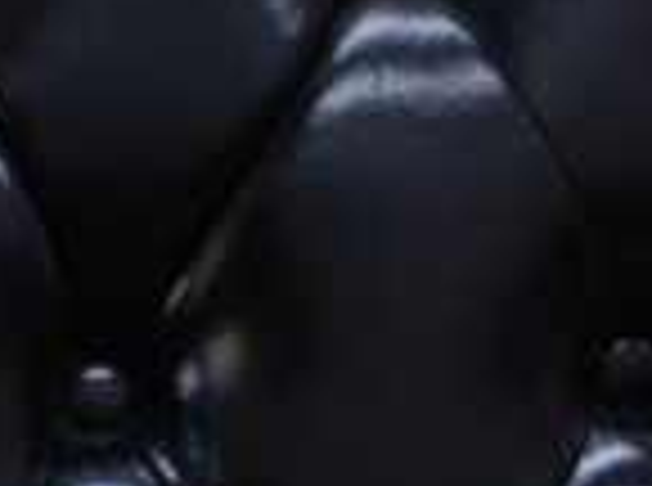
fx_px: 2912
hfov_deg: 11.4
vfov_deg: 8.9
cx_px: -674
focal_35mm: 155
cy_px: 1053
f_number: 2.4
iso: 64
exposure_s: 1/20
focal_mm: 4.28
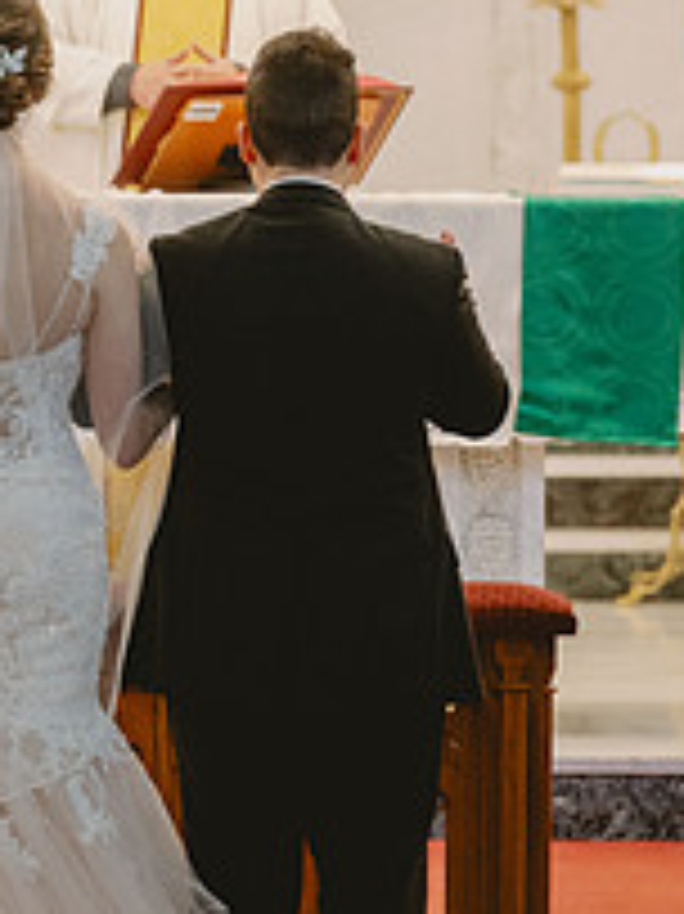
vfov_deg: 4.7
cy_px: 356
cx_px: 115
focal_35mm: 426
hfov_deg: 3.5
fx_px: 11235
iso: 2000
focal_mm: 200
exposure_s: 1/160
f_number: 2.8
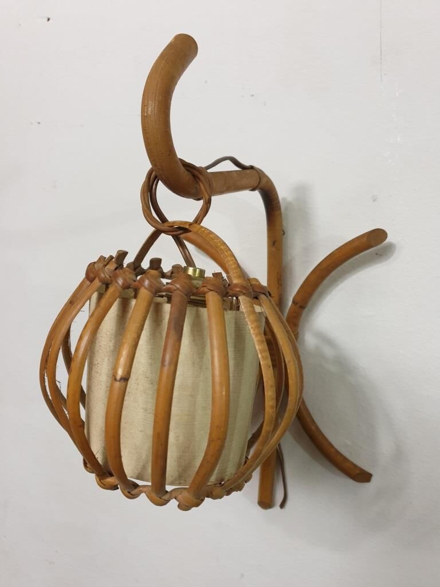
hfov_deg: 53.1
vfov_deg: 67.3
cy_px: 294
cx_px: 220
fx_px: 441
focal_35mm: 26
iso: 250
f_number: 1.5
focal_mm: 4.3
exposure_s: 1/50
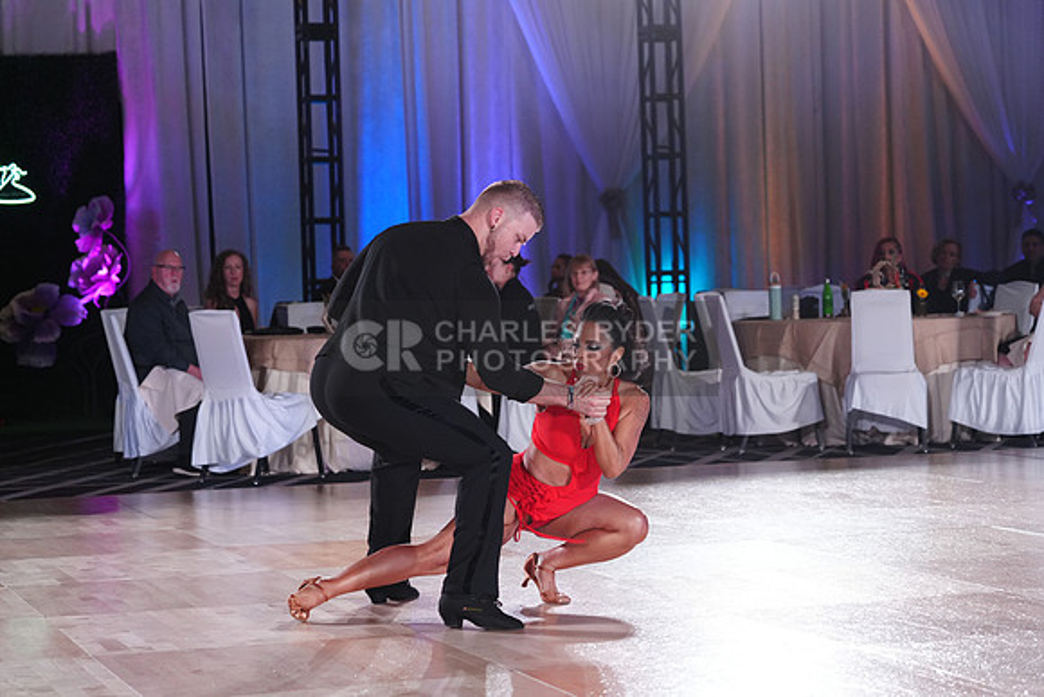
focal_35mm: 87
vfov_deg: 15.7
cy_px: 348
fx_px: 2523
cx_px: 522
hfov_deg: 23.4
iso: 2000
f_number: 4
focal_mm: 87
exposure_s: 1/400
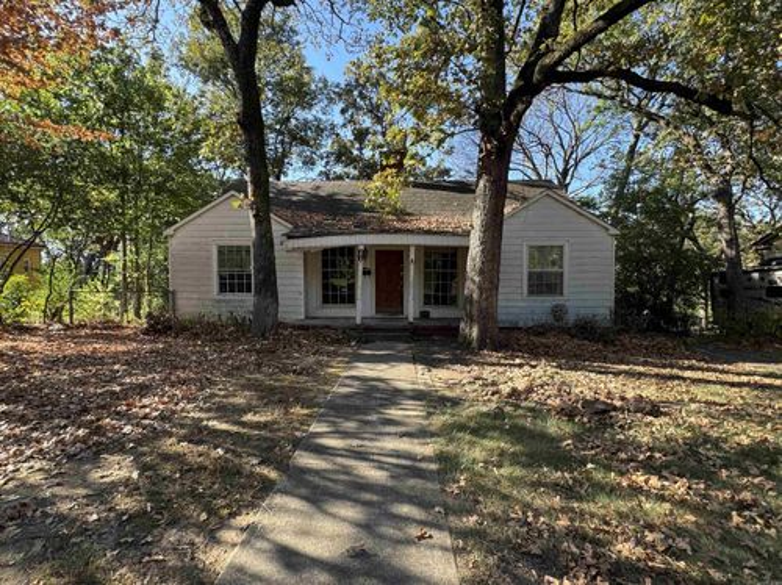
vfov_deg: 74.6
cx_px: 391
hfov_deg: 91.1
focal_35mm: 17
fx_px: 384
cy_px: 292
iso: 40
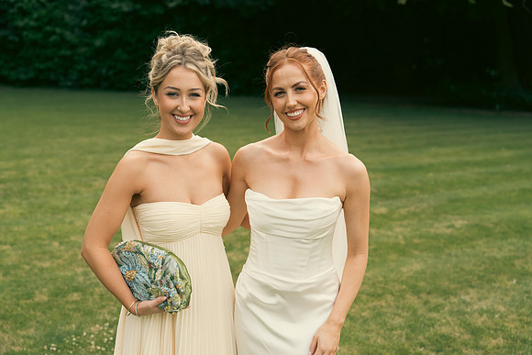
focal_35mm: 52
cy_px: 178
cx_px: 266
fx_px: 769
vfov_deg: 26.0
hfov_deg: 38.2
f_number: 3.5
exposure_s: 1/320
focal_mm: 52
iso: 125
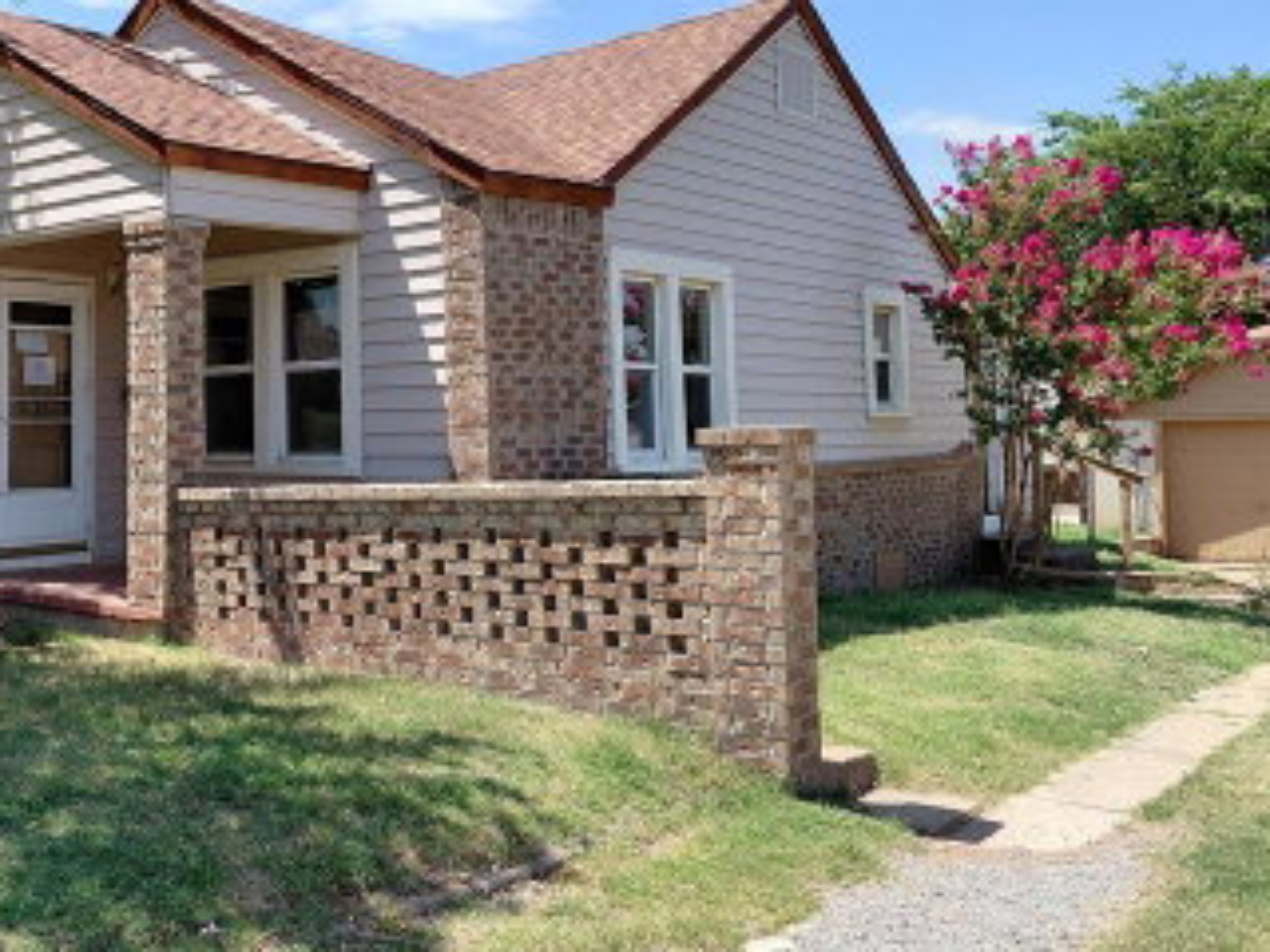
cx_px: 270
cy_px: 349
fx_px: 1468
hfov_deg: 44.7
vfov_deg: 35.7
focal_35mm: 40
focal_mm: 4.69
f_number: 1.8
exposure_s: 1/1352
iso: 50
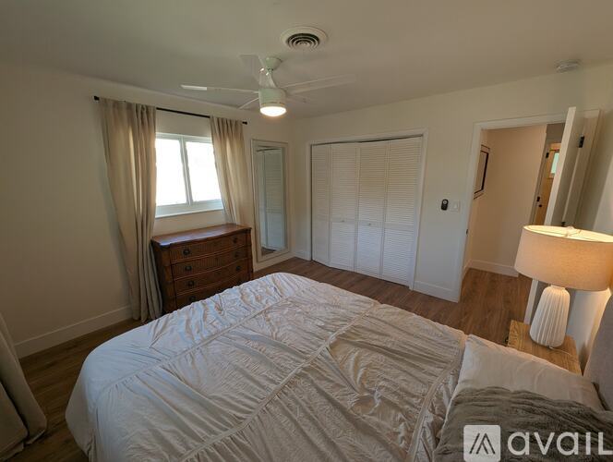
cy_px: 231
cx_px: 306
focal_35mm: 13
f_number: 2.2
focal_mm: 1.95
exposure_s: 1/120
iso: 160
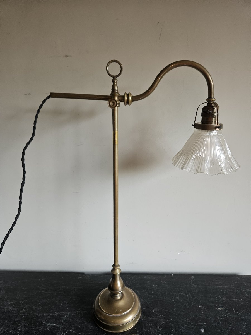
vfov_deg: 73.9
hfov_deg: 58.9
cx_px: 126
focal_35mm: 23
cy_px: 168
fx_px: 222
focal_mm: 5.4
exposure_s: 1/359
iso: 250
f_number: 1.8
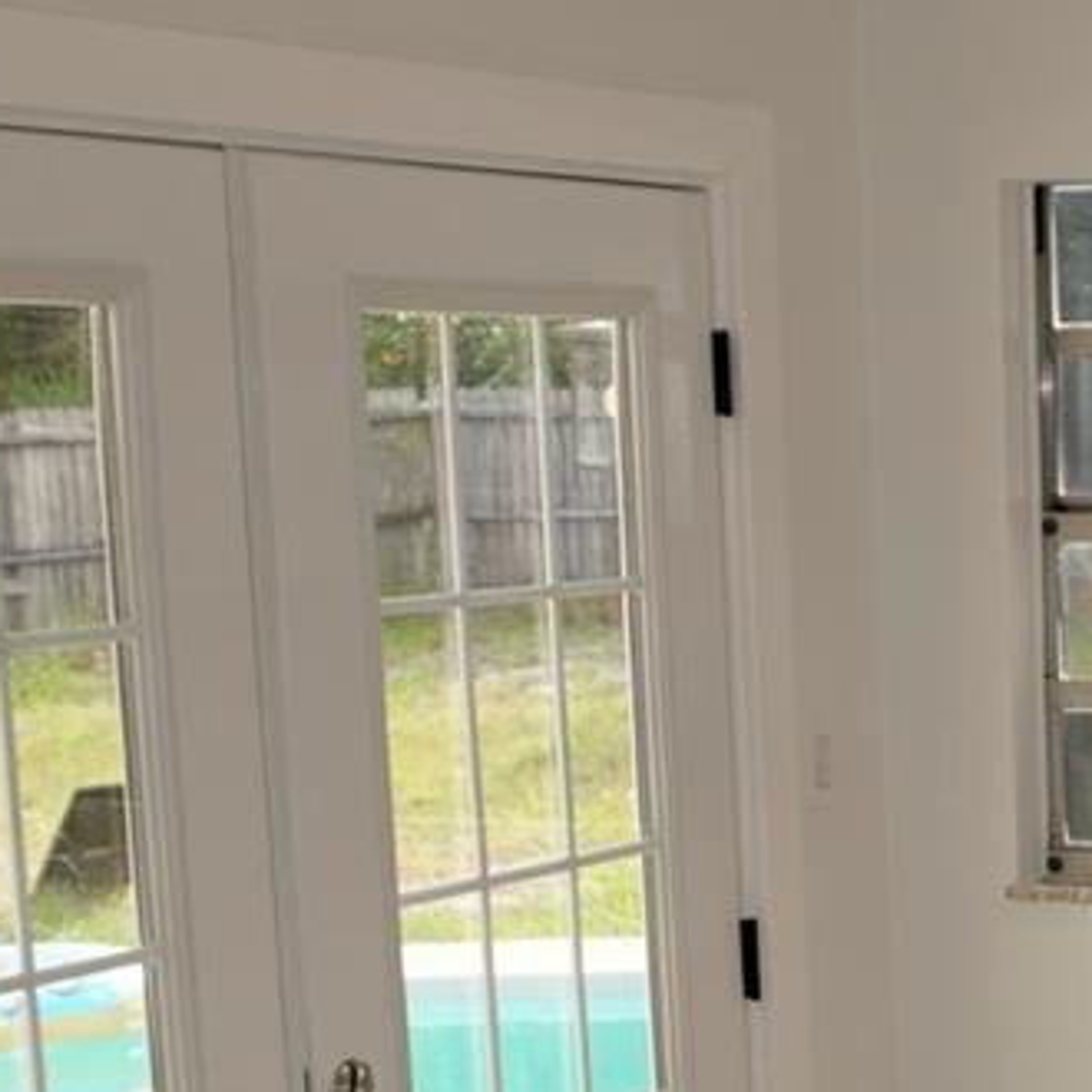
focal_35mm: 99
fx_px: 3533
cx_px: 1545
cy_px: 1122
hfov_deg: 16.3
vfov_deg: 17.1
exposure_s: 1/160
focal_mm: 16
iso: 100
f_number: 4
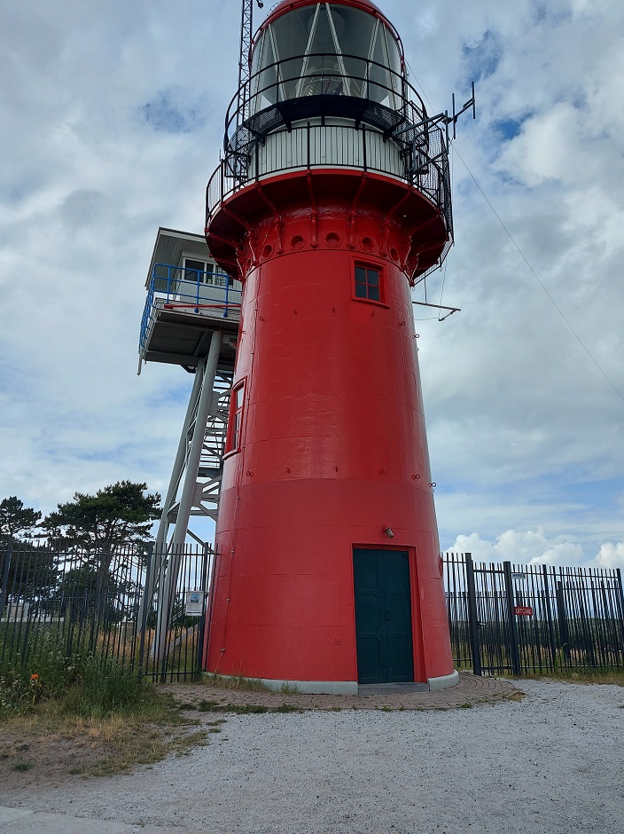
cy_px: 387
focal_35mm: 26
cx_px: 319
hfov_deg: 53.0
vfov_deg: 67.2
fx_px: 625
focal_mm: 5.23
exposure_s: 1/1140
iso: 32
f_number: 1.8
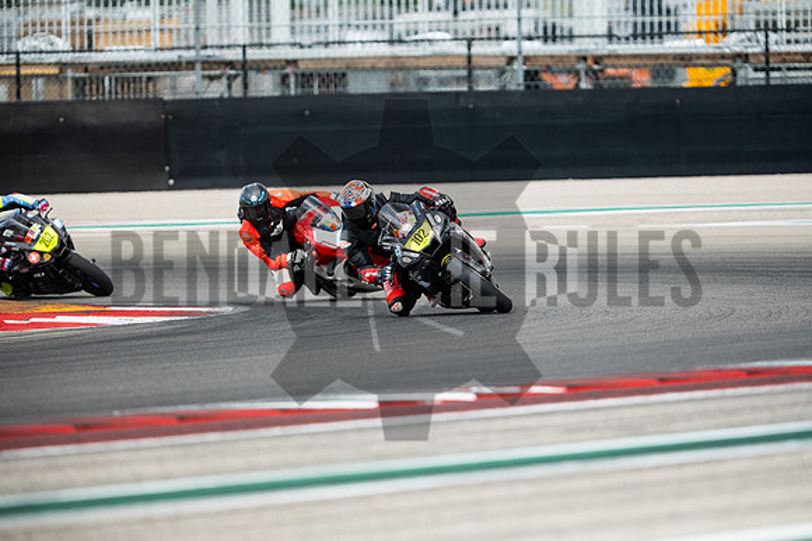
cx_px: 406
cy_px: 270
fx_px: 9475
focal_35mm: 420
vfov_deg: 3.3
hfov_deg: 4.9
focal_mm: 280
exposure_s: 1/1600
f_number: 2.8
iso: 320
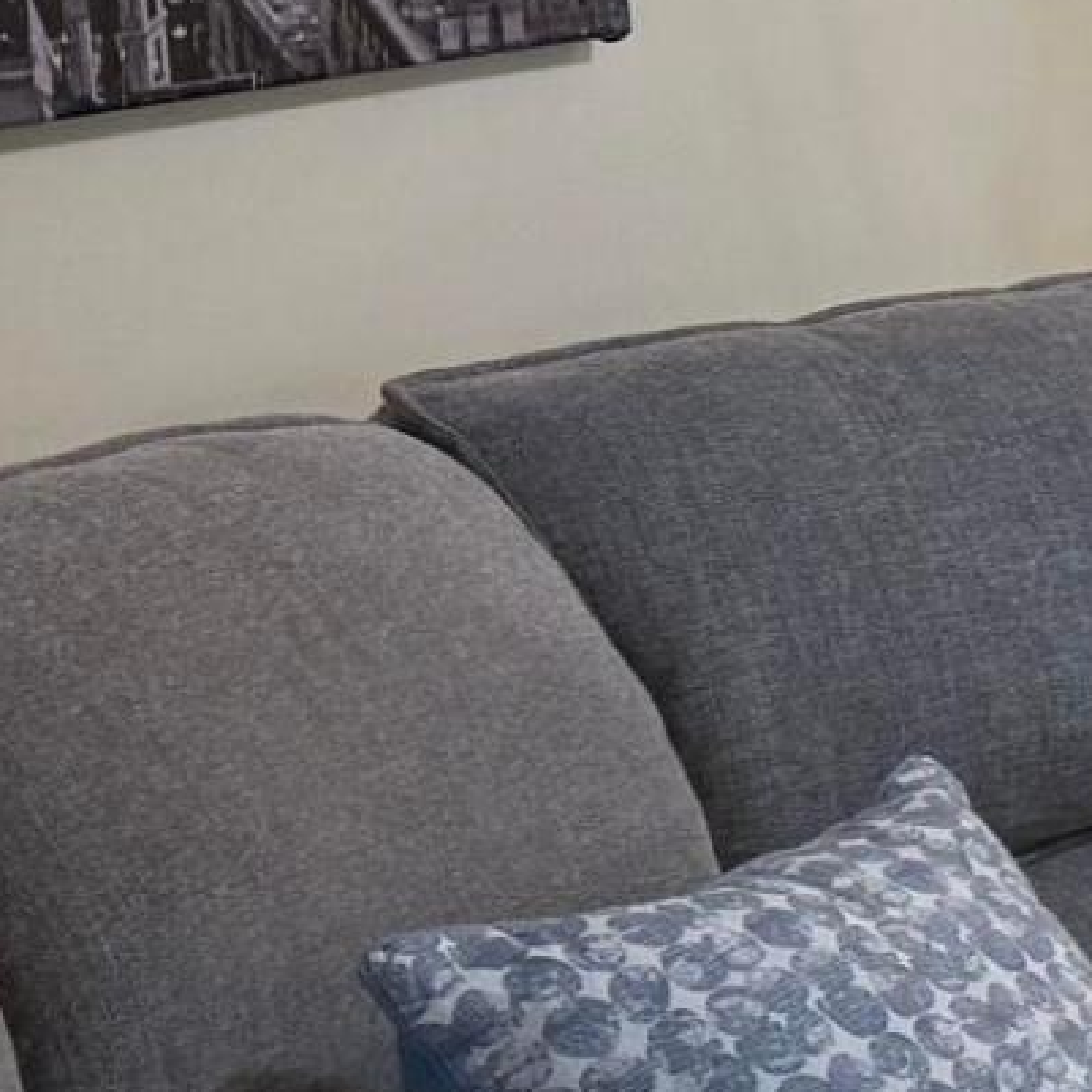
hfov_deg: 8.9
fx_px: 5425
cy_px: 307
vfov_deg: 11.5
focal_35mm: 152
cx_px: 3512
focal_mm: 6.76
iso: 160
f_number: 1.78
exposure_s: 1/60
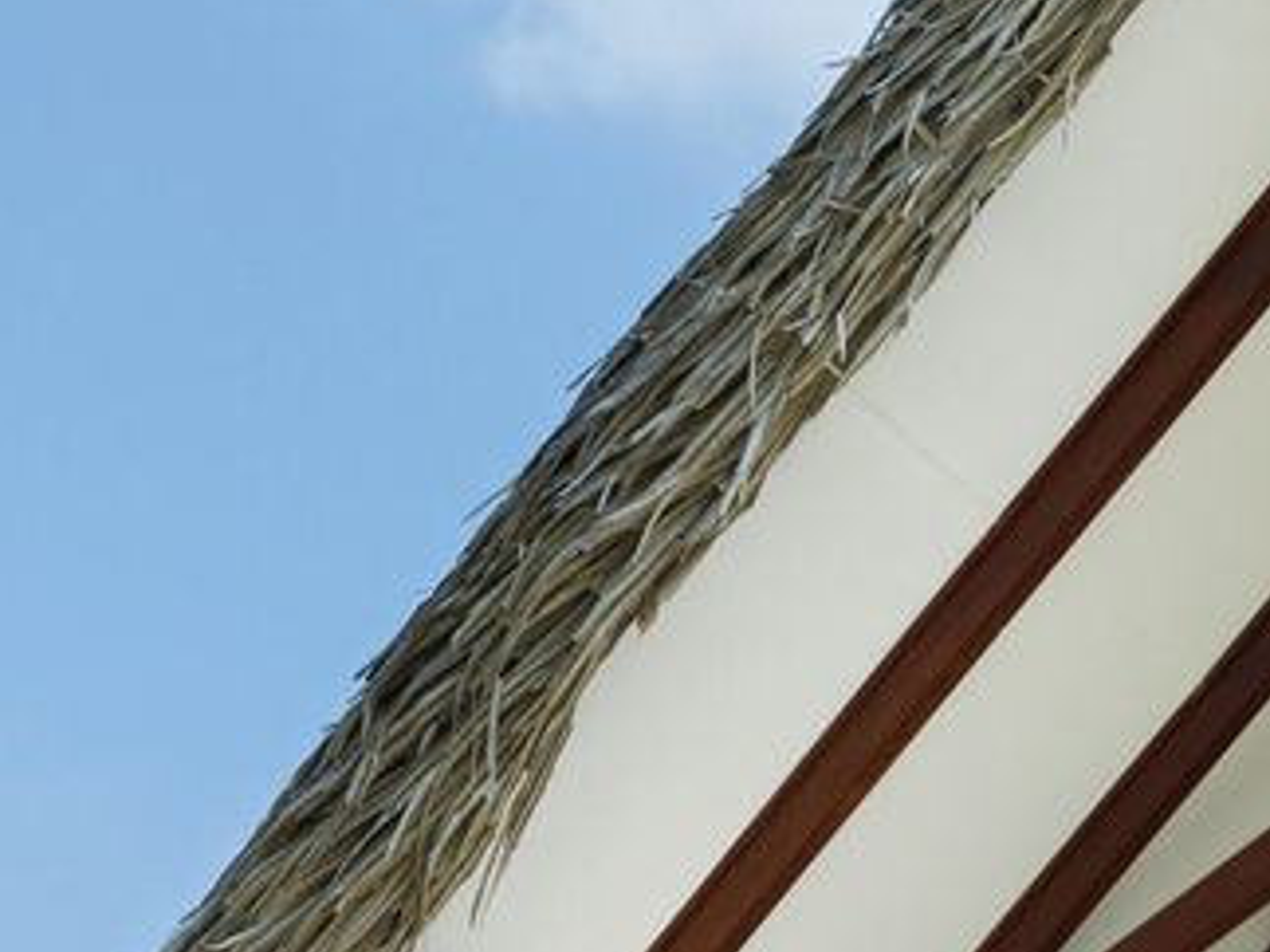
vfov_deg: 13.1
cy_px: 1989
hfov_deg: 19.0
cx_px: 1683
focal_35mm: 95
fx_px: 3484
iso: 100
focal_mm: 21
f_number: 8
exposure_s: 1/320
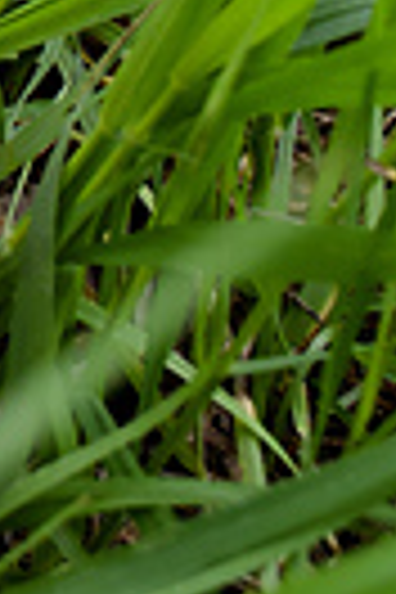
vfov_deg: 13.1
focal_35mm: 145
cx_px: -423
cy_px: -387
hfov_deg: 8.9
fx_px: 2392
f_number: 5.6
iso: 360
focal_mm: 20
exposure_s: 1/125
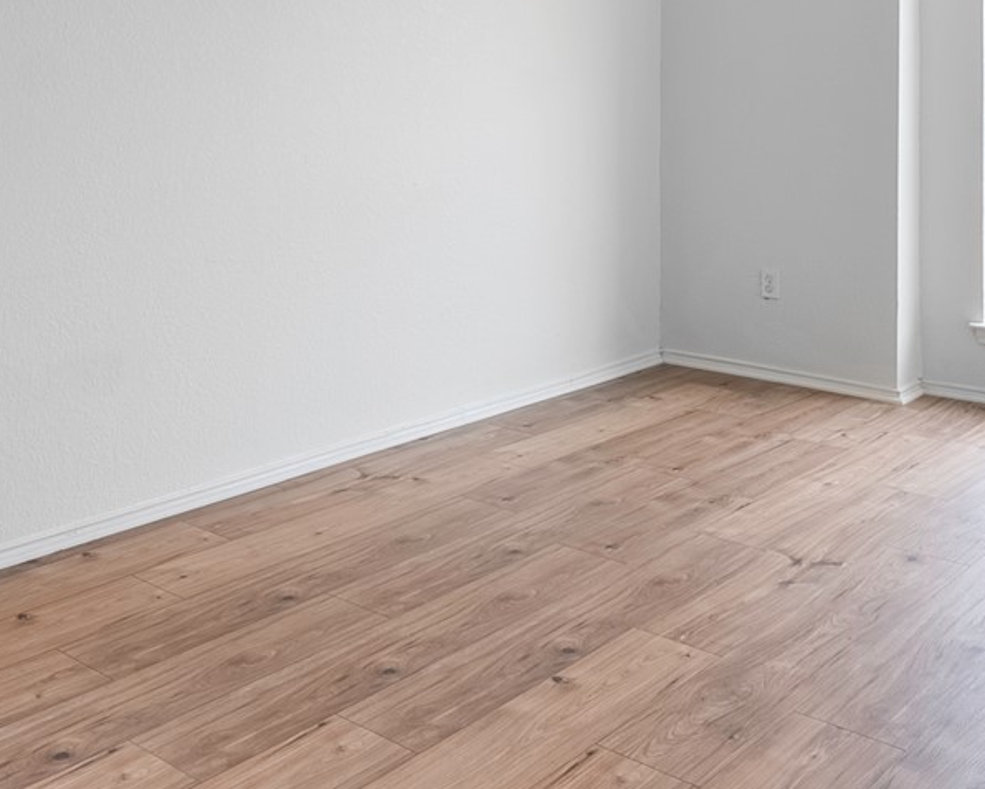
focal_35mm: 41
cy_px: 92
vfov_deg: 34.6
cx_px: 331
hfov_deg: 44.2
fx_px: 1195
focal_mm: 12
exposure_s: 1/160
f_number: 8
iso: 100
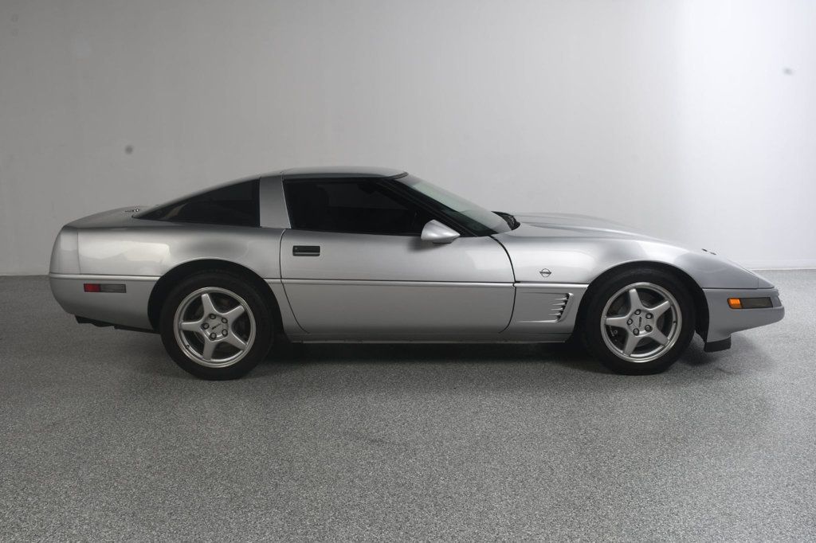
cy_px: 272
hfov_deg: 57.2
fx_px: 748
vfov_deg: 39.9
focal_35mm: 33
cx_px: 408
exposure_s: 1/160
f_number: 11
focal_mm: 22
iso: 100
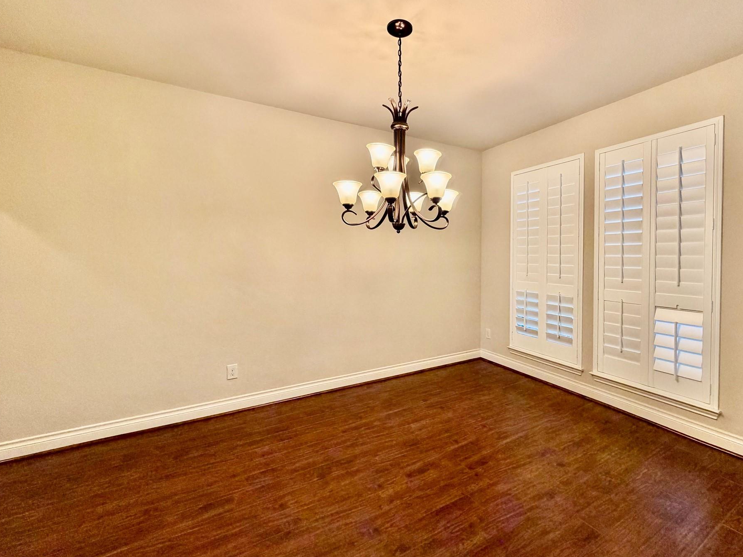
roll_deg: +0.2
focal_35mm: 16
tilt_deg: -1.7
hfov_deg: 94.0
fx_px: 343
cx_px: 419
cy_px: 262
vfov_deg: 78.0
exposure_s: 1/120
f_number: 2.2
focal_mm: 2.22
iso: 250
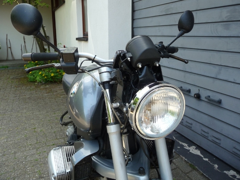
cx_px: 120
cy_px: 90
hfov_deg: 59.9
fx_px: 208
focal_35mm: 30
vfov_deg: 46.8
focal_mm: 5
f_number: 3.4
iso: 100
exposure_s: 1/160
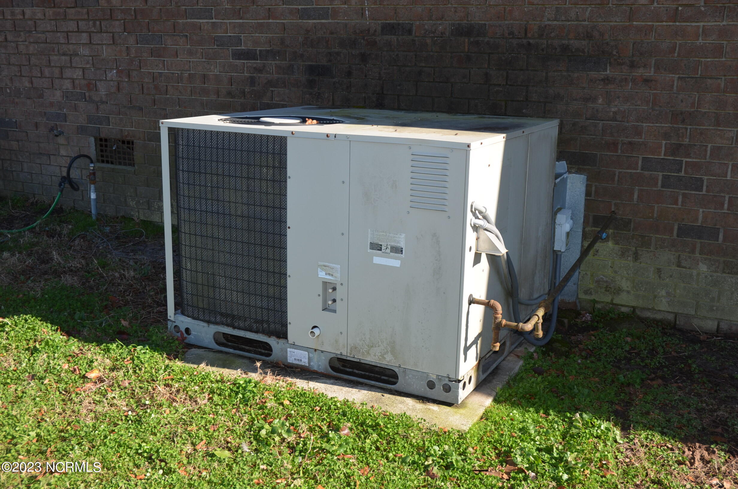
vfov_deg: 32.9
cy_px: 244
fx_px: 829
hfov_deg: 48.0
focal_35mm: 40
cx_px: 369
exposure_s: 1/200
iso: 100
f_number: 5.6
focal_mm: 27
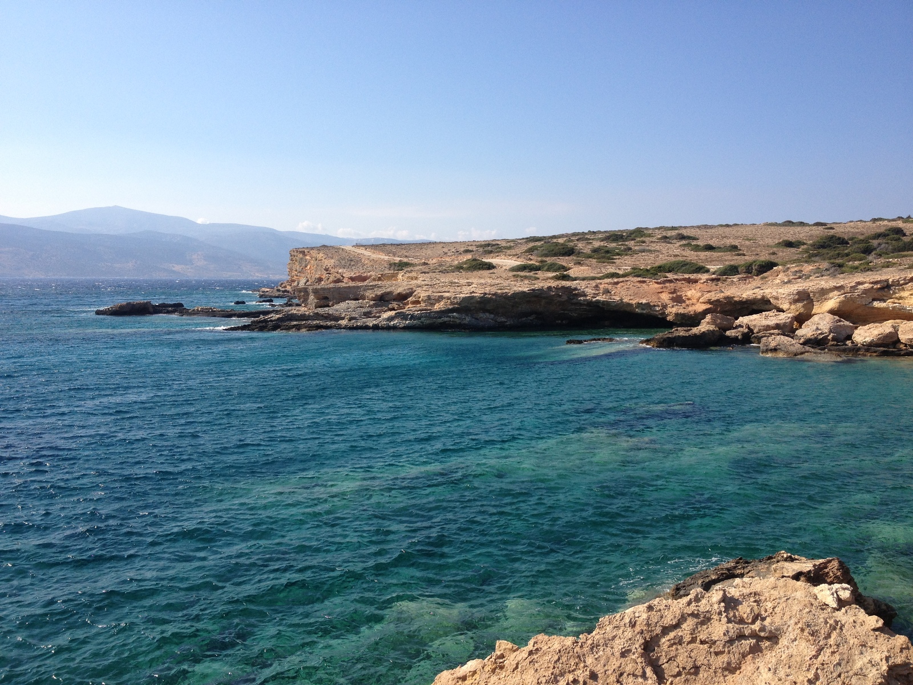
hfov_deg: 52.6
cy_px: 342
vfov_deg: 40.7
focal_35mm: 35
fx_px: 923
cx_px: 456
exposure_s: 1/1783
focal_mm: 4.28
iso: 50
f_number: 2.4
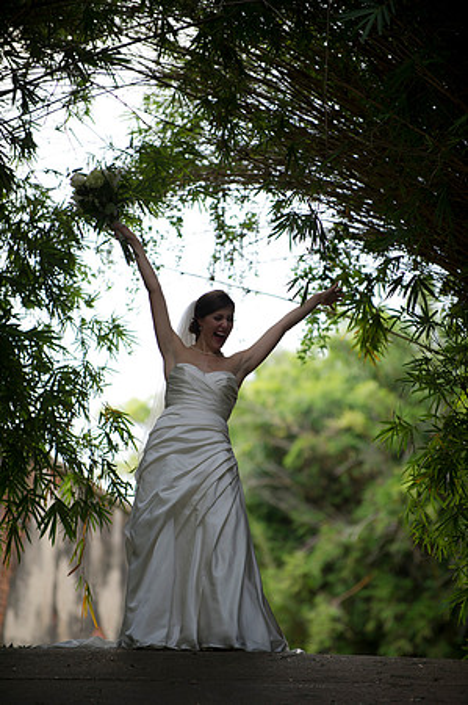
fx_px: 3909
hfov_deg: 6.9
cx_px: 234
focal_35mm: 200
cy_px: 352
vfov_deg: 10.3
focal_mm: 200
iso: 400
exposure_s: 1/200
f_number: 2.8
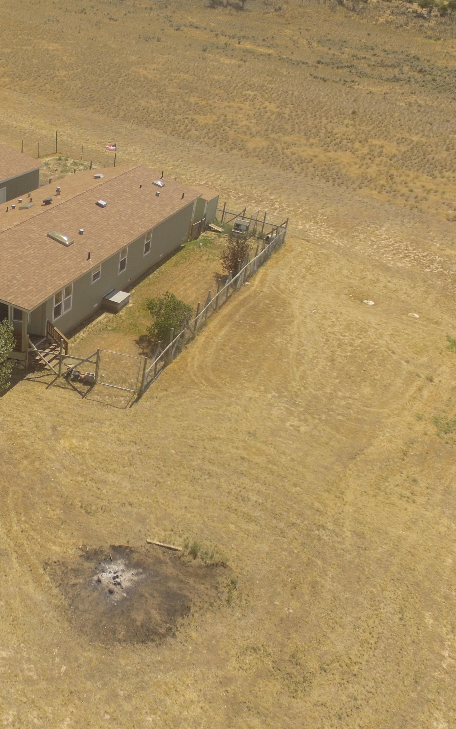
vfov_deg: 64.6
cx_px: 39
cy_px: 357
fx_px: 577
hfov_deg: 39.7
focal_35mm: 29
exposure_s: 1/1250
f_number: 2.8
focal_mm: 3.61
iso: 100
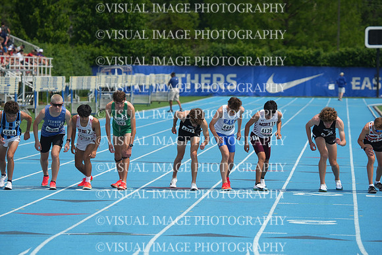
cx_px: 191
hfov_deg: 9.4
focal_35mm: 220
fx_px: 2335
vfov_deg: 6.2
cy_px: 128
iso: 500
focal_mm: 220
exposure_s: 1/3200
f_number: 5.6
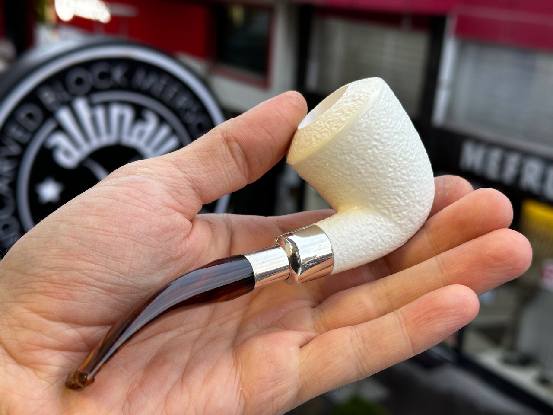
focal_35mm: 48
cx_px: 276
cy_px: 208
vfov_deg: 30.3
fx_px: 767
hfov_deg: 39.7
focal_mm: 6.86
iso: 80
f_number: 1.78
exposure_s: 1/100
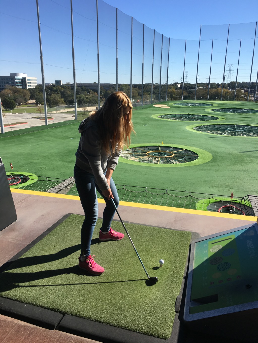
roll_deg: +0.4
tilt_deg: -15.6
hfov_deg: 48.2
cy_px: 172
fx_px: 288
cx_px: 129
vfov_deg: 61.7
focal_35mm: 29
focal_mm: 4.15
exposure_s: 1/1261
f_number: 2.2
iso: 25
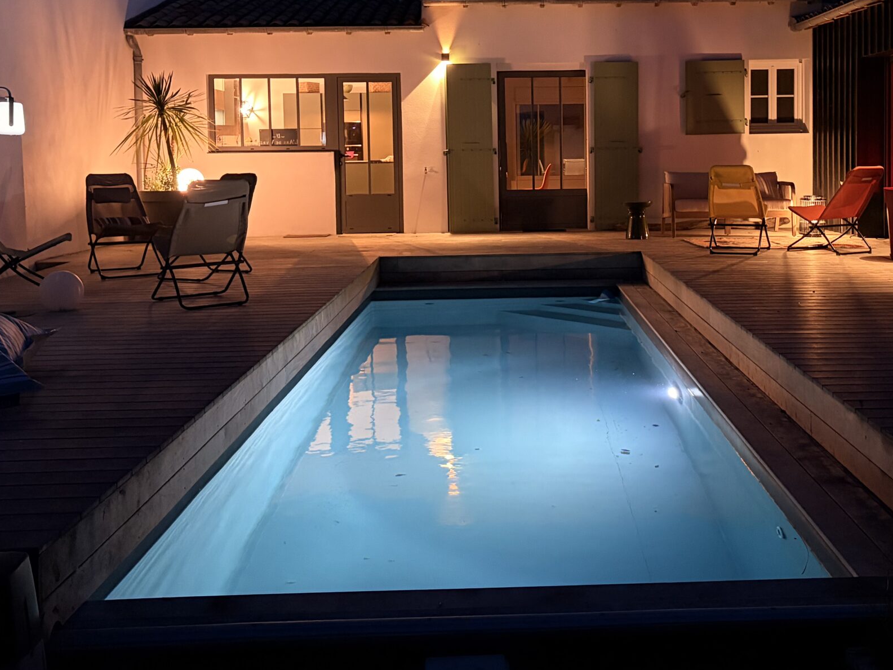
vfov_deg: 33.9
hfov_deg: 44.6
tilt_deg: -2.3
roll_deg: +1.0
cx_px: 537
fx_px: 1084
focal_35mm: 42
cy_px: 198
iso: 640
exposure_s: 1/25
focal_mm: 5.96
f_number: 1.6
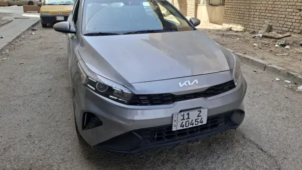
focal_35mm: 27
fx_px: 216
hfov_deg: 69.9
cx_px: 152
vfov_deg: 42.7
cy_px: 70
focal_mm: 5.54
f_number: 1.8
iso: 50
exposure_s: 1/516
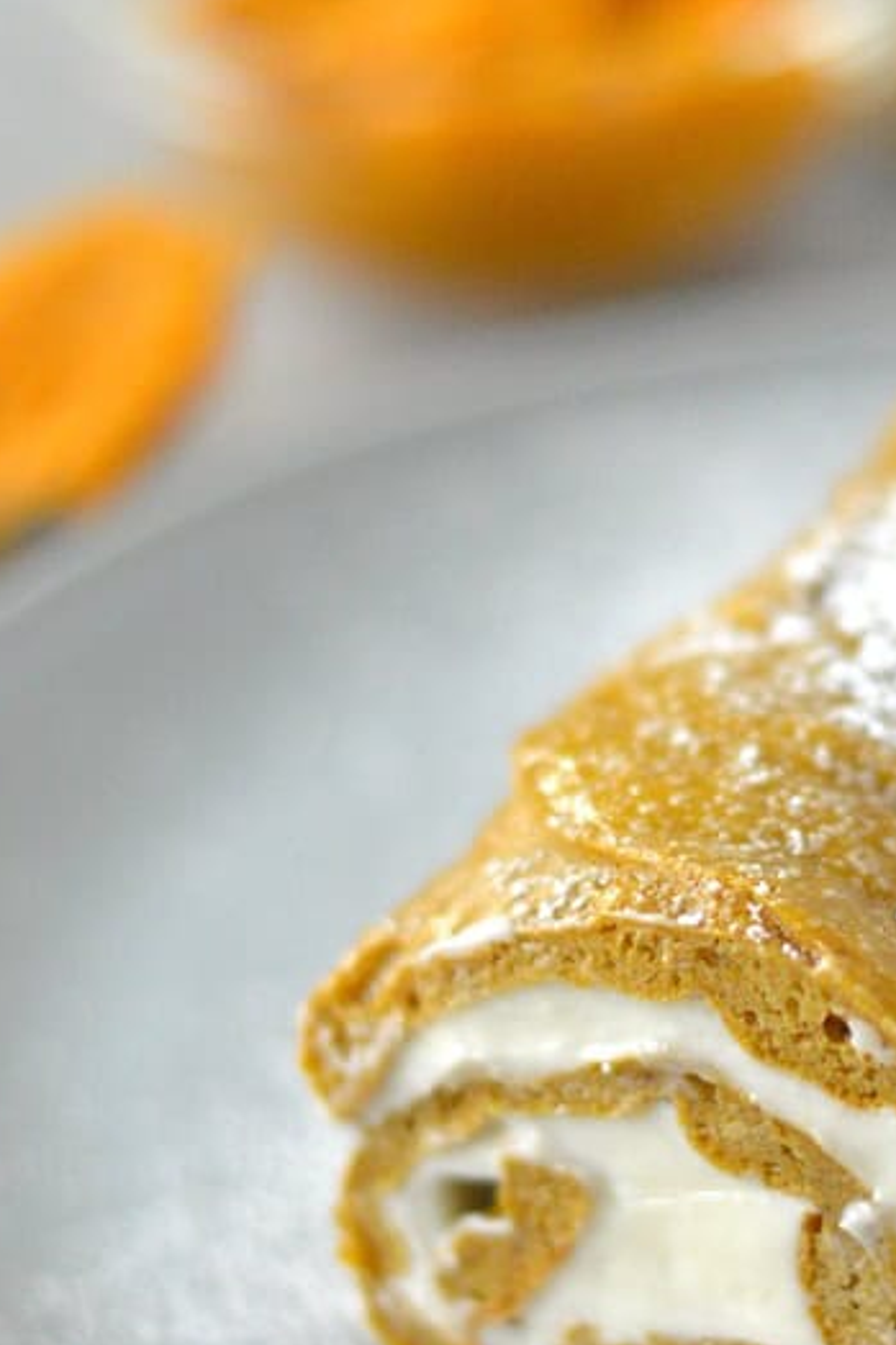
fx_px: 4819
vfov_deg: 15.9
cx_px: 729
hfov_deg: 10.6
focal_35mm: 129
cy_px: 886
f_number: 2
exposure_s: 1/500
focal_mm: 50
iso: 1600
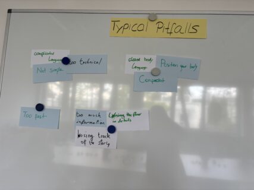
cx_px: 127
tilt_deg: +5.0
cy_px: 95
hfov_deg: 67.3
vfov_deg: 53.0
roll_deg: -3.5
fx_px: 191
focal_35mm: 26
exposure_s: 1/121
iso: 100
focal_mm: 5.96
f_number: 1.6
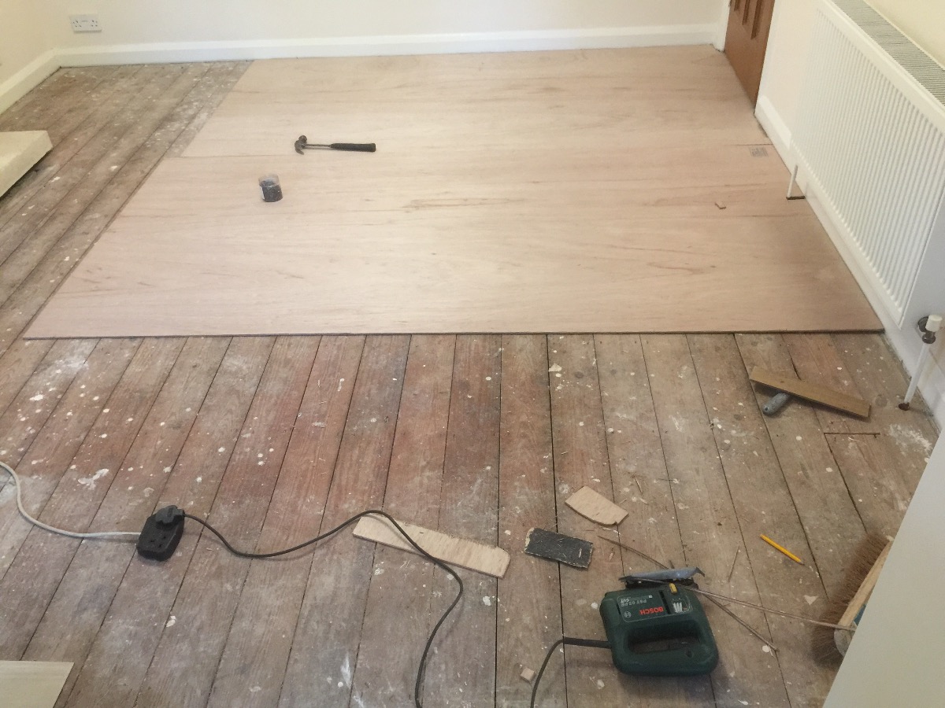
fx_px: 792
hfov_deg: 61.7
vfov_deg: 48.2
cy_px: 354
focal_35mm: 29
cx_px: 472
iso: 100
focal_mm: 4.15
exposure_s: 1/17
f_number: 2.2
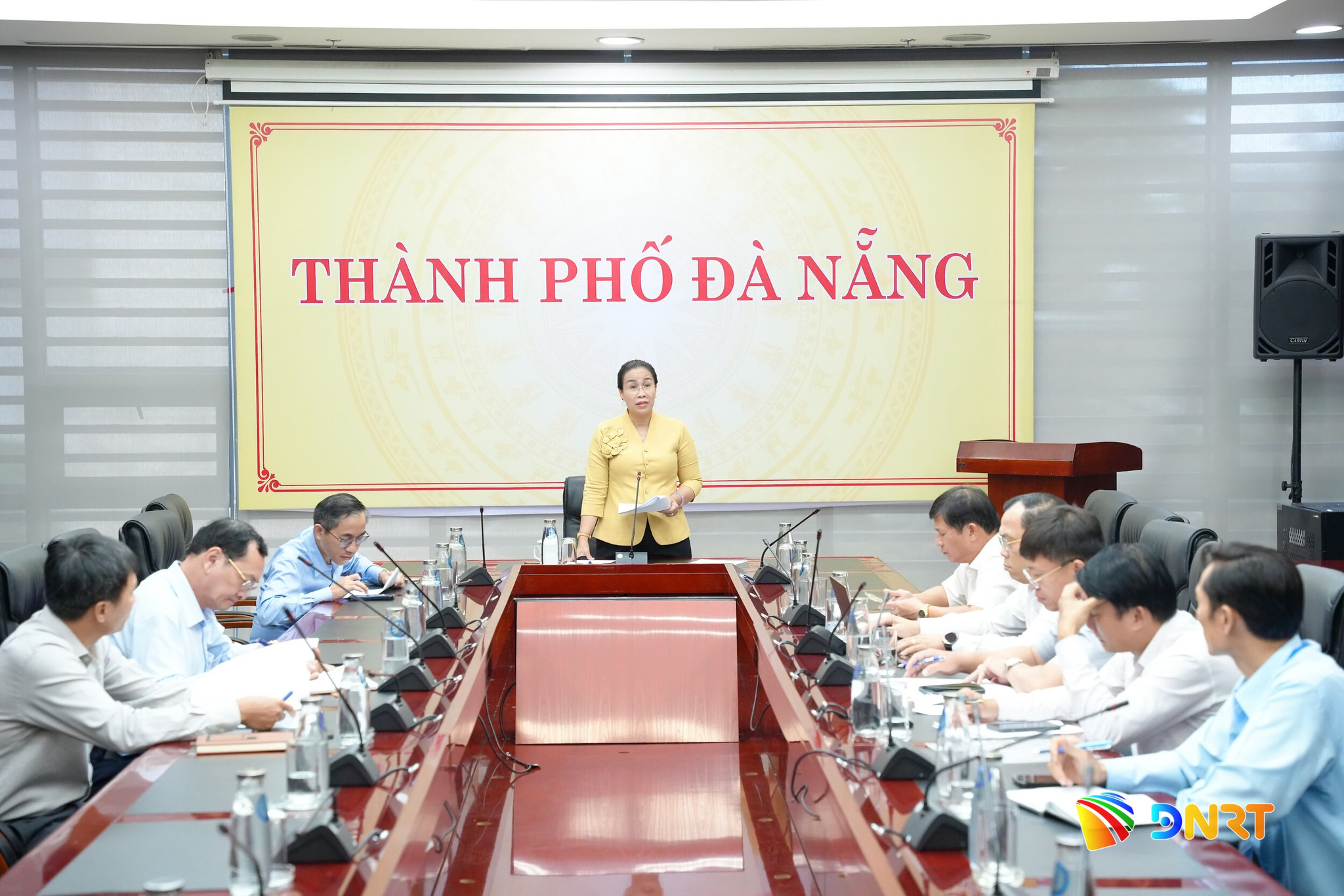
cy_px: 448
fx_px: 2348
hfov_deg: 31.9
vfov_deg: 21.6
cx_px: 672
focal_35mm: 63
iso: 4000
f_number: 4
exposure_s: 1/100
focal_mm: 62.9
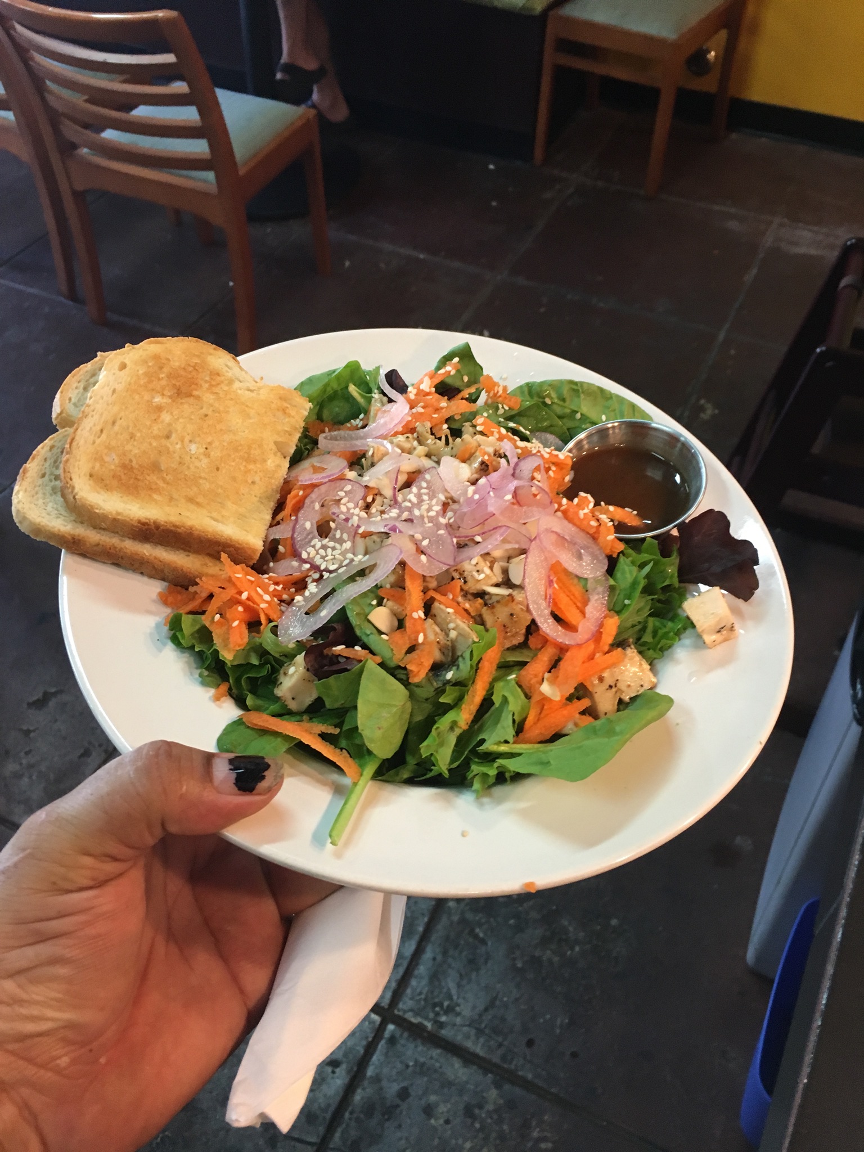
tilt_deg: -47.8
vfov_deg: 61.7
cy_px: 576
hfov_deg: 48.2
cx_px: 432
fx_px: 965
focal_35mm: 29
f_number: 2.2
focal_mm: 4.15
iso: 100
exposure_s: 1/30
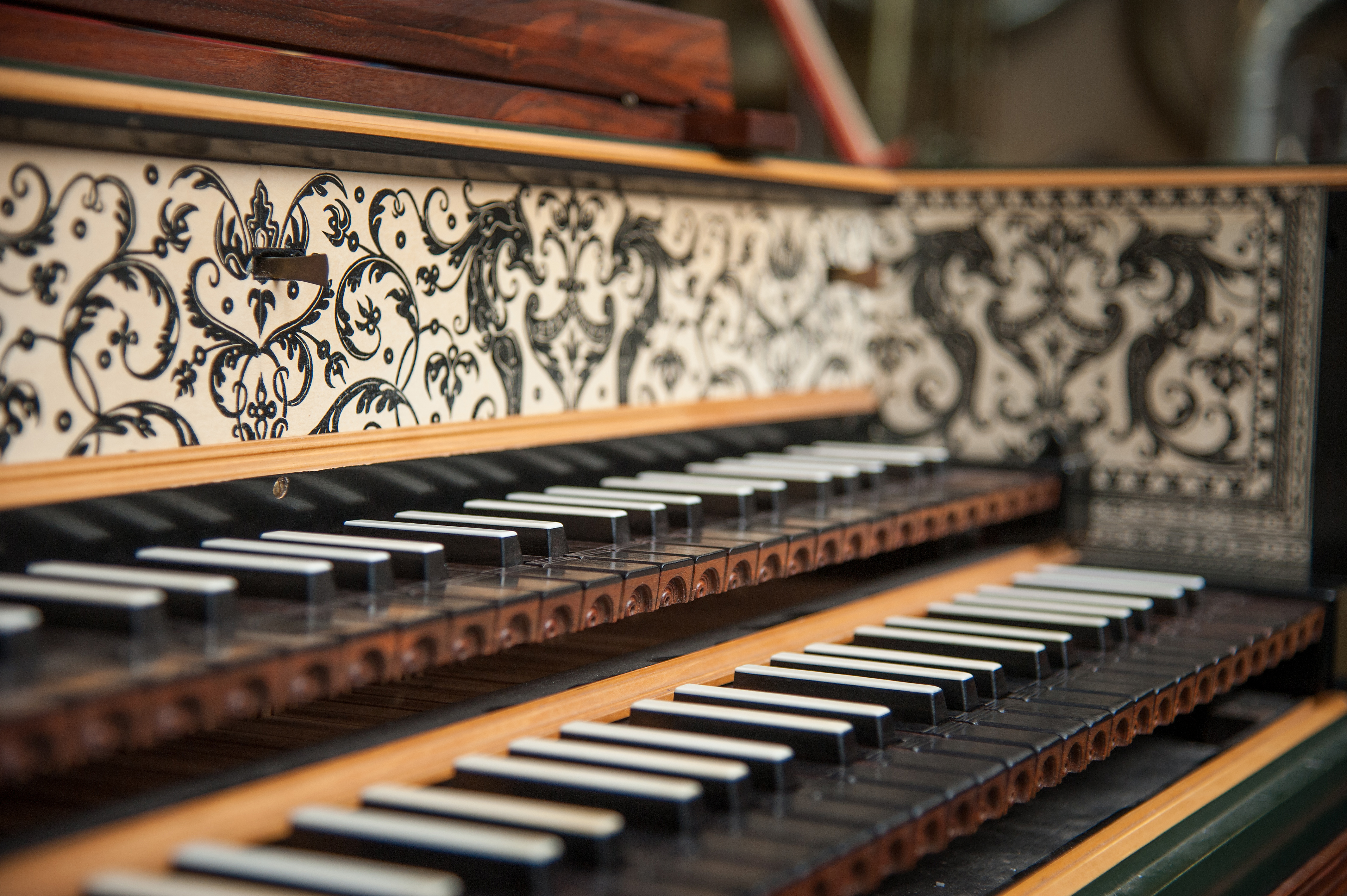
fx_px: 2430
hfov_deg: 31.0
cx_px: 674
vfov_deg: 20.9
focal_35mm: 65
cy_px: 448
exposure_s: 1/60
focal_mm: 65
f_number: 4
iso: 320
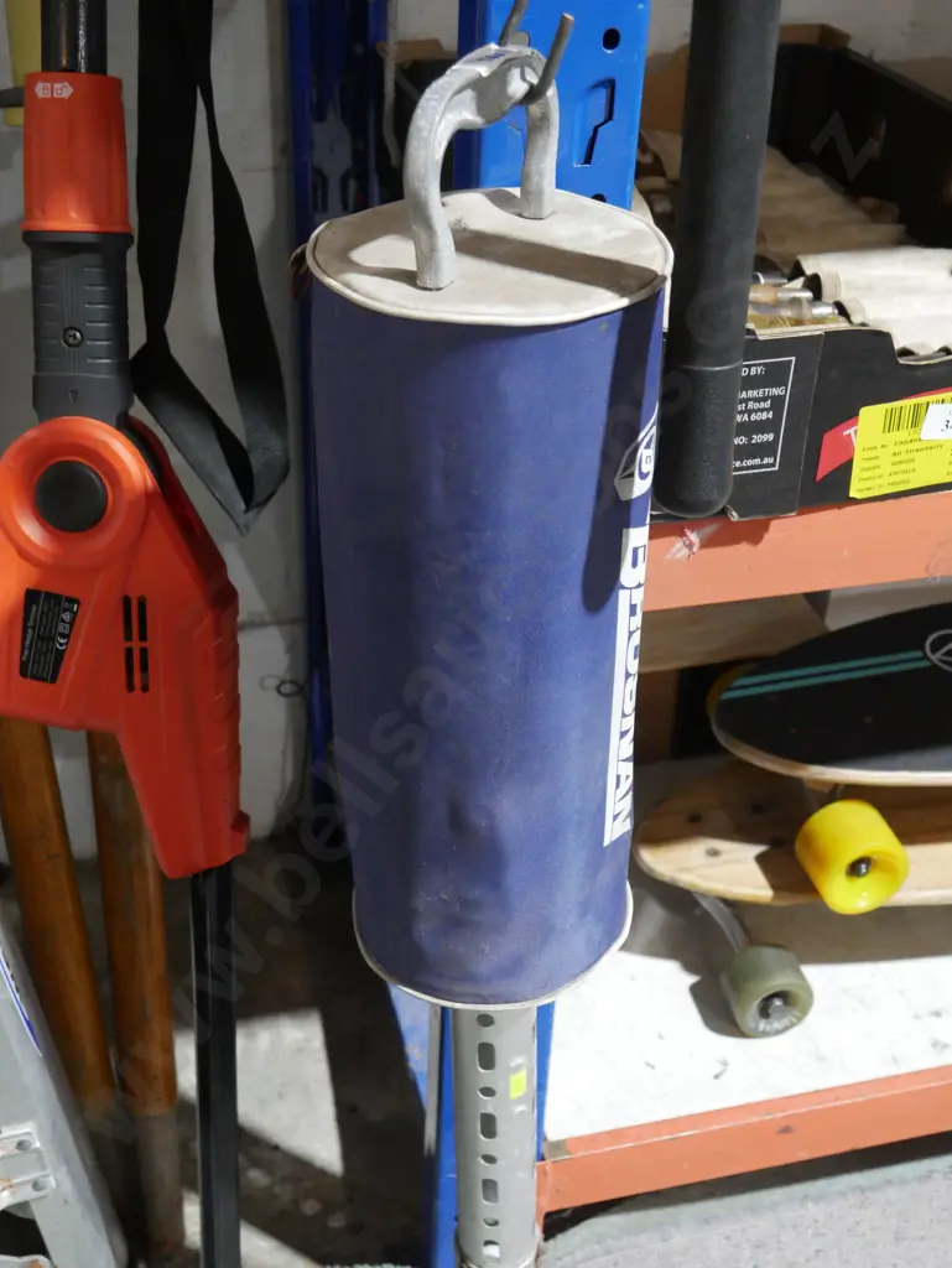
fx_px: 1539
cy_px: 634
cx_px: 476
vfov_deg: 44.8
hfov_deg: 34.4
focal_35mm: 42
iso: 2000
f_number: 4.6
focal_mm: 21
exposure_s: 1/60
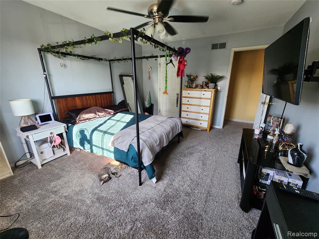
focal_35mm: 13
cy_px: 120
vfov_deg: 89.9
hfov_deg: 106.2
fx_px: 120
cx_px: 160
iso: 125
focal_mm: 2.2
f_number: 2.2
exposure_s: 1/60
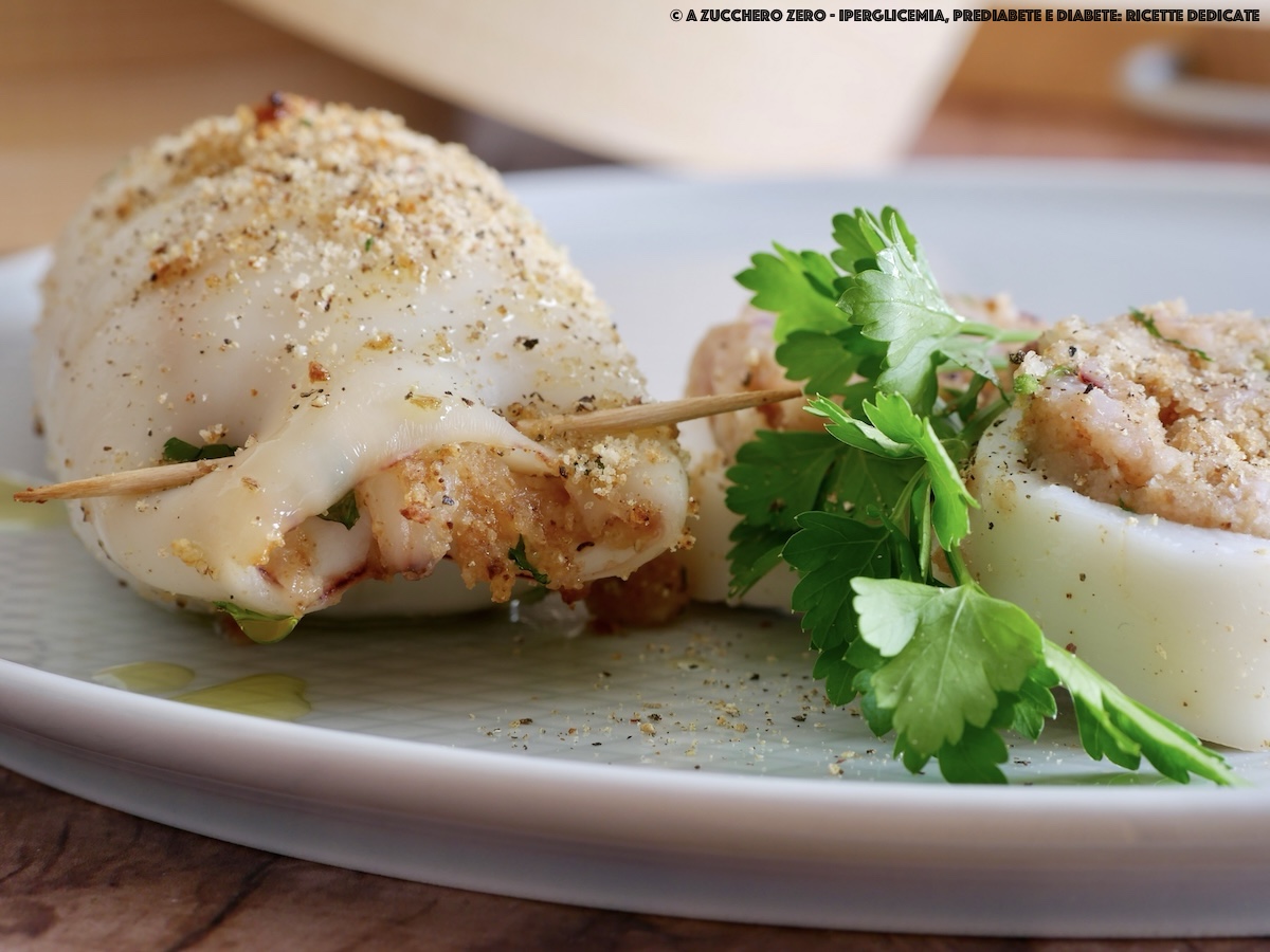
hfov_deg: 22.8
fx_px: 3155
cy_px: 476
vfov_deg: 17.2
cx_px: 635
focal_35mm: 86
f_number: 5.6
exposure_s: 1/2
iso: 200
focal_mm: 43
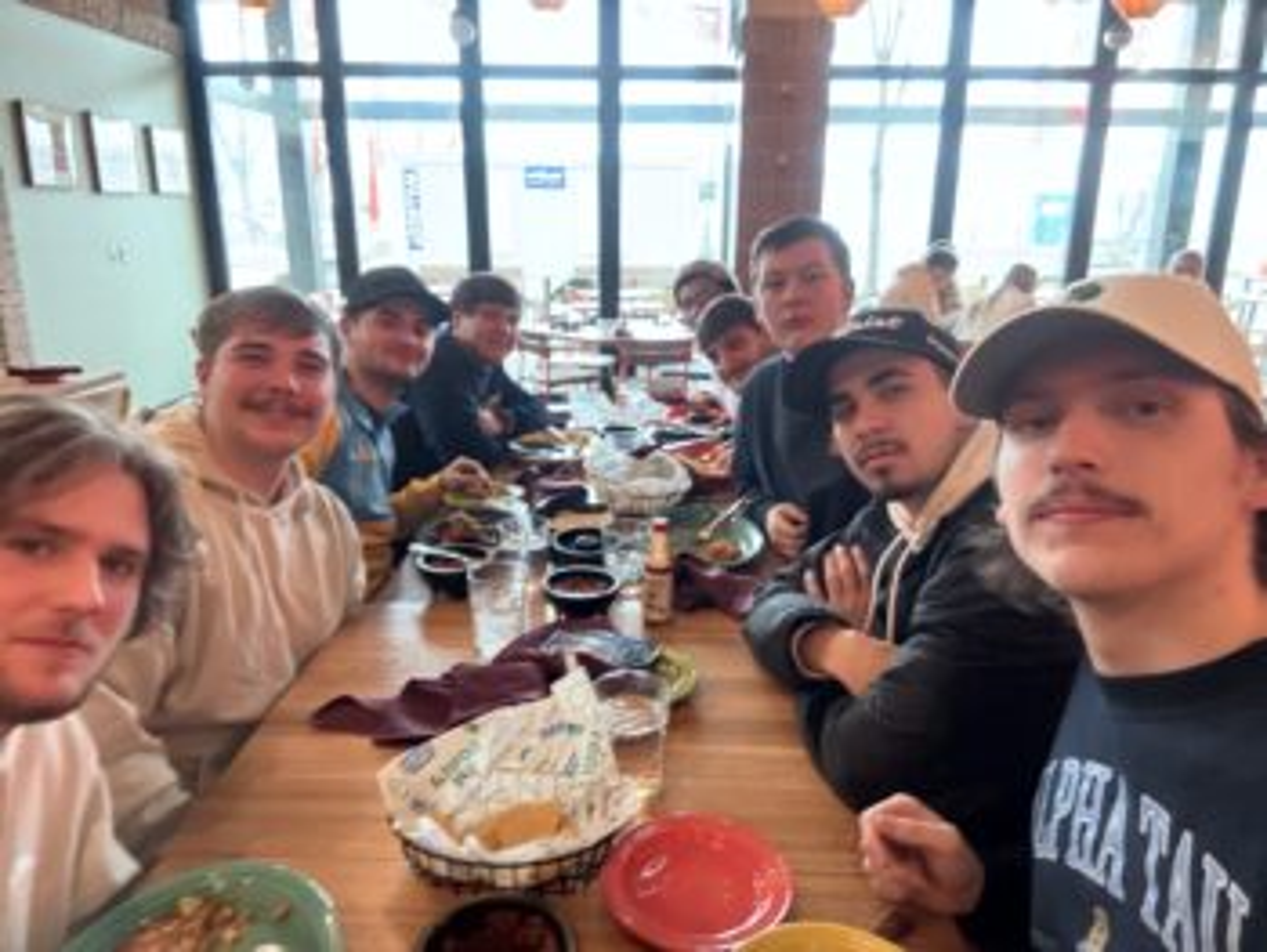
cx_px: 634
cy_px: 476
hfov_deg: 73.9
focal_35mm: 23
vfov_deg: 58.9
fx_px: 842
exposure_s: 1/30
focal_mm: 2.69
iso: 320
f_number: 1.9
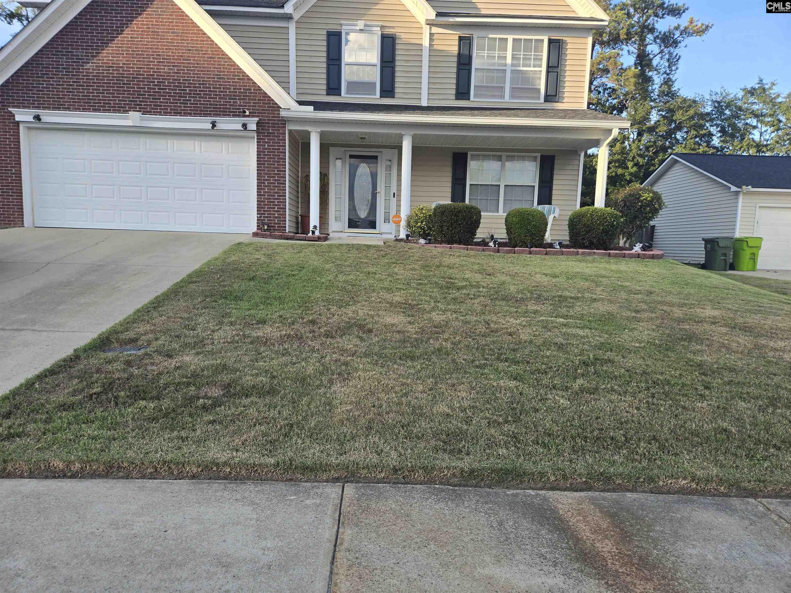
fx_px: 526
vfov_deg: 58.9
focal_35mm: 23
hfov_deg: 73.9
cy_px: 296
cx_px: 396
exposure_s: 1/329
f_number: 1.8
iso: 25
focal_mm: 5.4
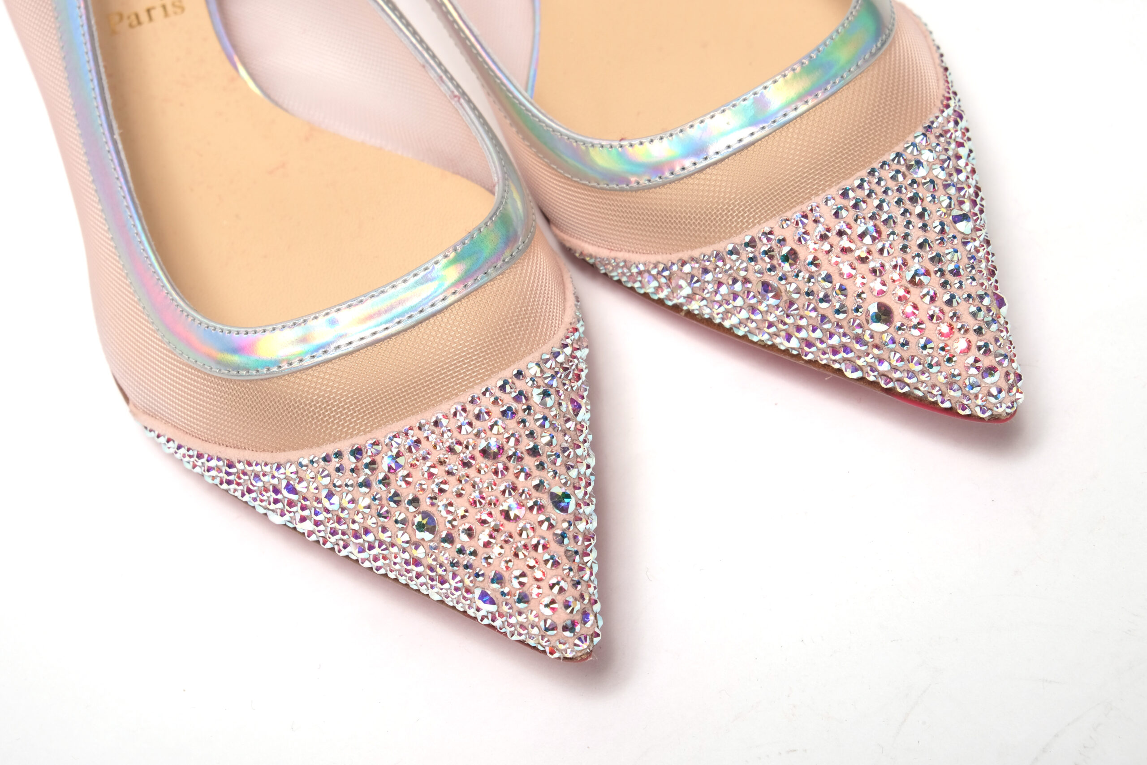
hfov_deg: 24.5
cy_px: 382
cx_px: 574
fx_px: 2644
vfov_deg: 16.5
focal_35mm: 83
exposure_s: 1/125
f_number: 13
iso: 200
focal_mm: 55
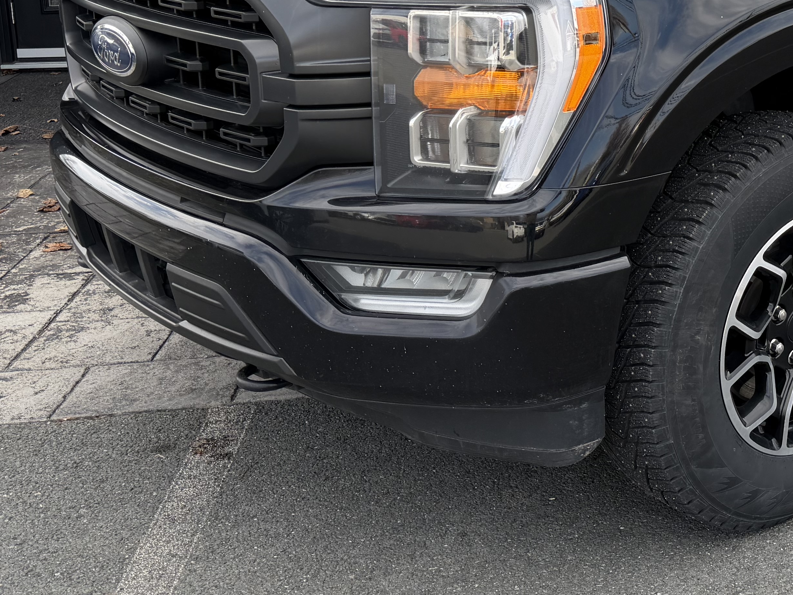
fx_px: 1283
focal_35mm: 56
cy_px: 86
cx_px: 758
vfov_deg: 25.5
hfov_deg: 32.1
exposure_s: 1/1192
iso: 100
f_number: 1.78
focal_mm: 6.76
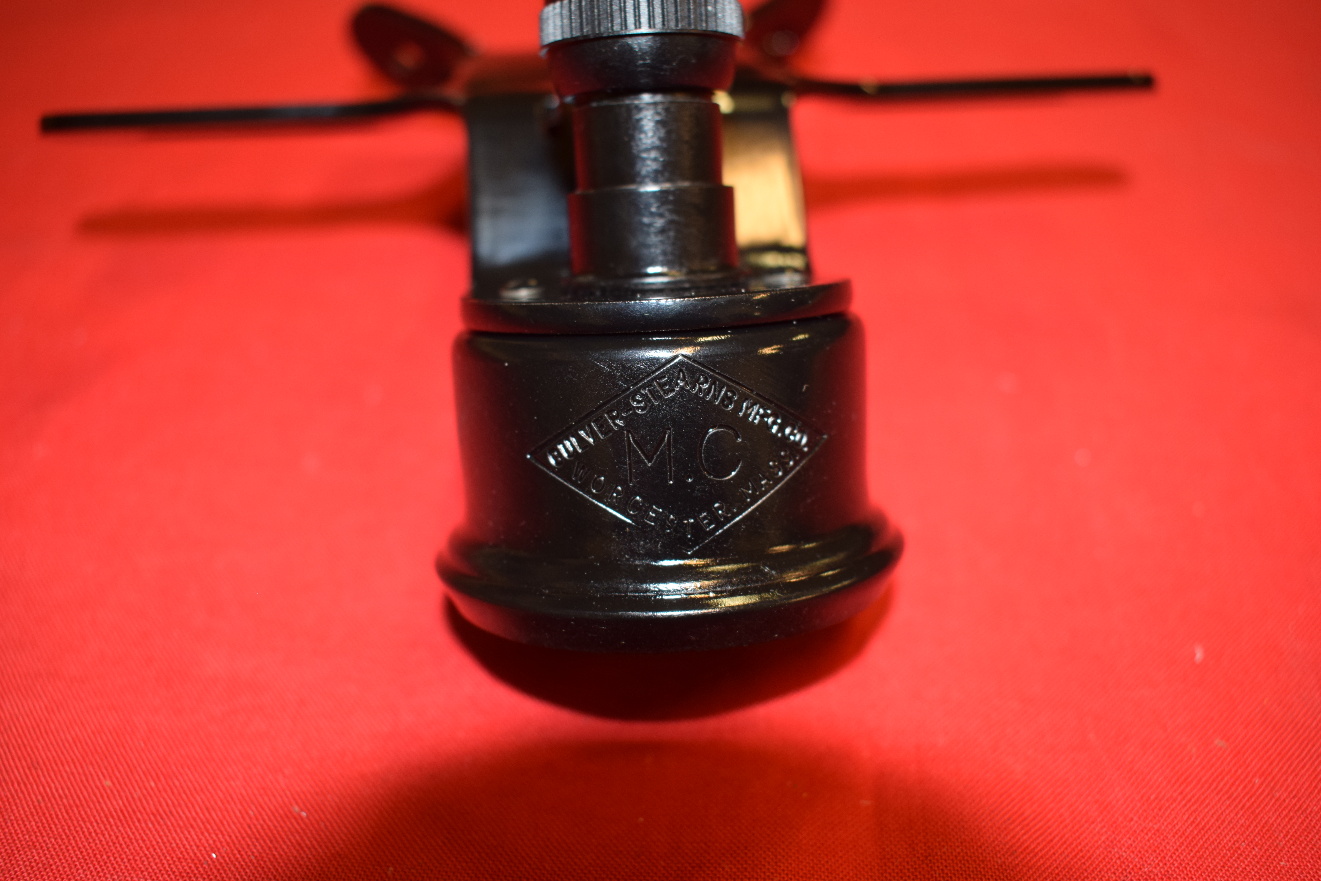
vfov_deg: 40.0
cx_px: 660
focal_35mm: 33
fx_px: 1211
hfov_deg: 57.2
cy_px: 440
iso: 500
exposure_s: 1/60
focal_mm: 22
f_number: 5
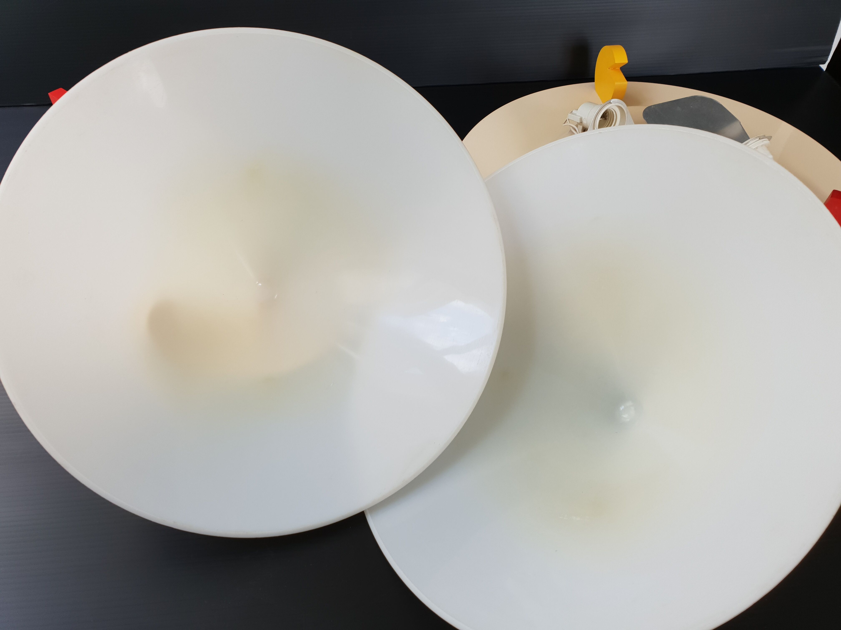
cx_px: 420
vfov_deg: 53.1
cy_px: 315
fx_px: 632
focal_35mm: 26
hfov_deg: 67.3
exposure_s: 1/100
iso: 80
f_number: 2.4
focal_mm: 4.3
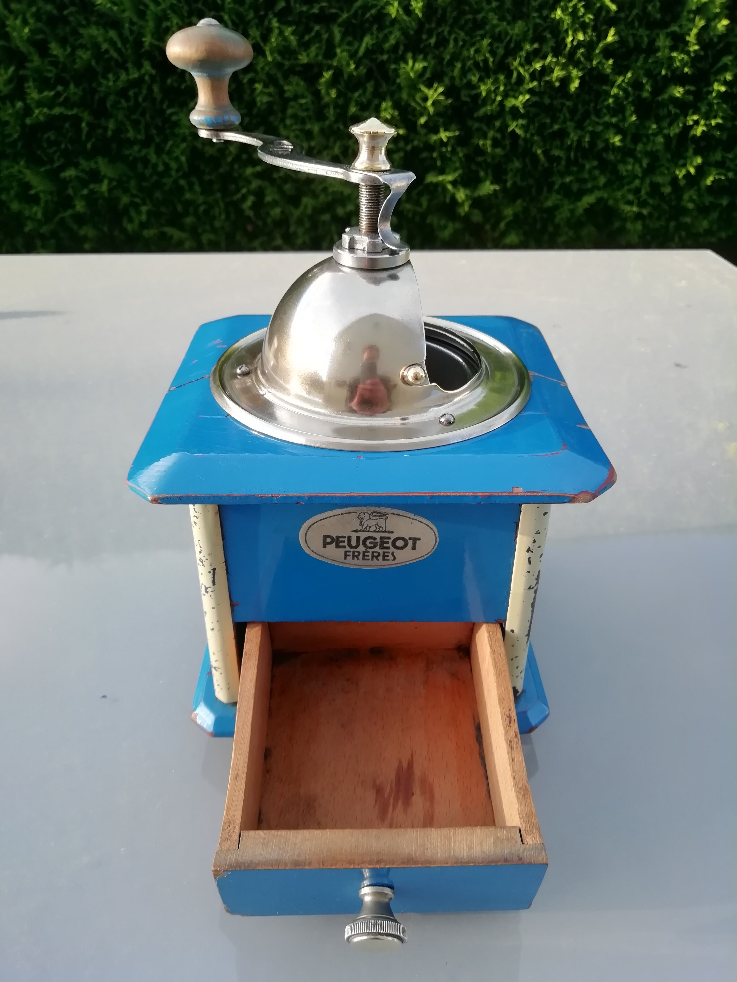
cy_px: 491
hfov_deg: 53.1
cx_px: 368
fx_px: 738
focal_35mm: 26
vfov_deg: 67.3
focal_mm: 3.21
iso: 50
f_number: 2.2
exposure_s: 1/154
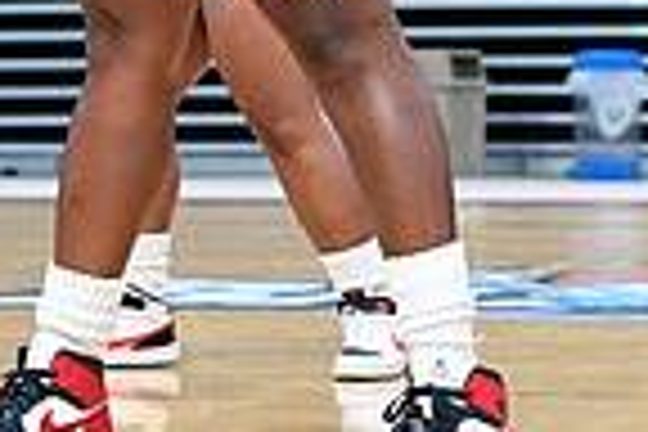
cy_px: -346
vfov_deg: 6.6
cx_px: 423
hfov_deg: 10.2
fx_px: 3636
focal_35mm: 202
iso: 6400
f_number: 3.2
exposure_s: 1/1000
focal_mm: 50
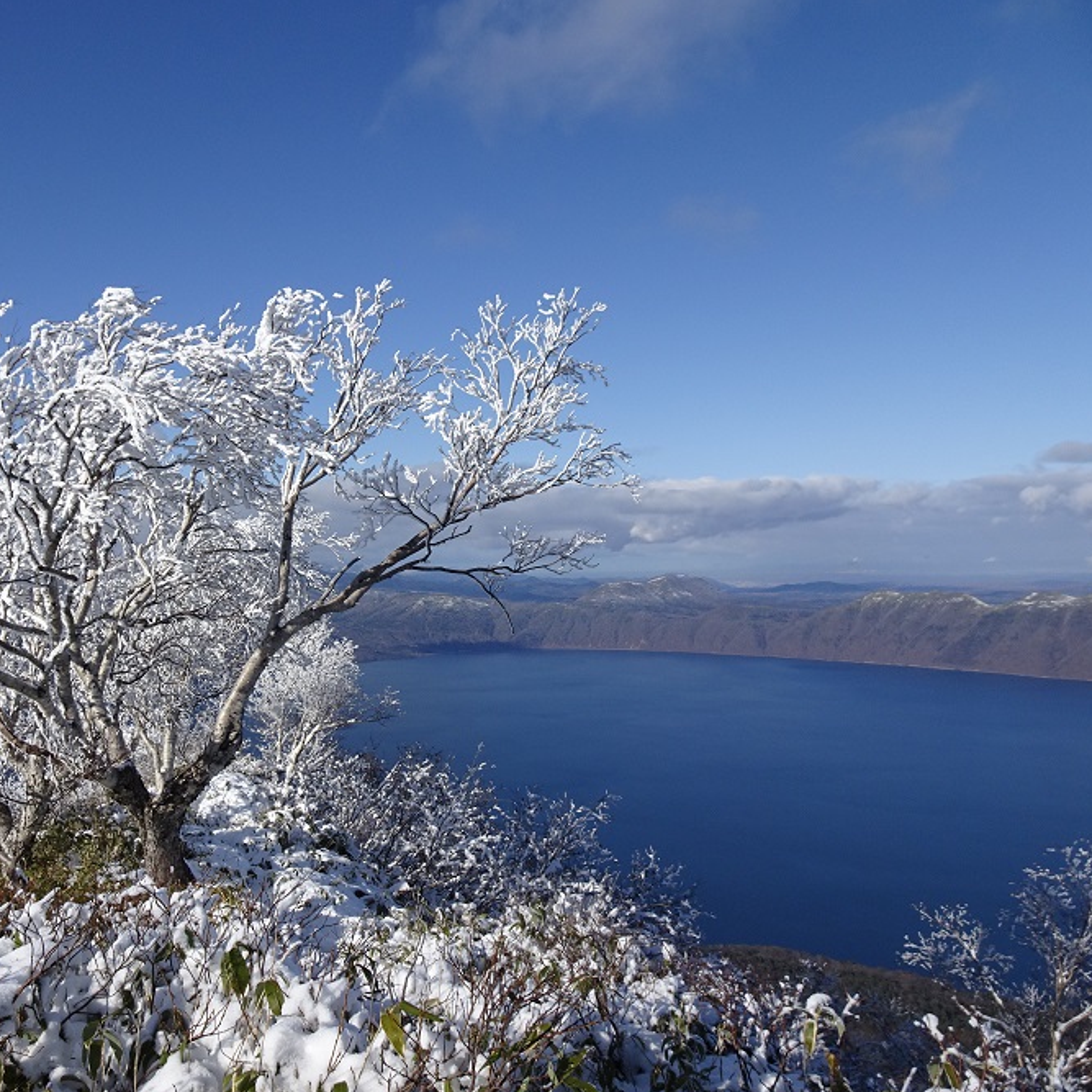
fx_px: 1035
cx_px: 367
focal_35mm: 29
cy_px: 553
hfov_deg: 54.5
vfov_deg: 55.6
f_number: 3.5
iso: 80
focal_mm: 4.1
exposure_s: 1/1600
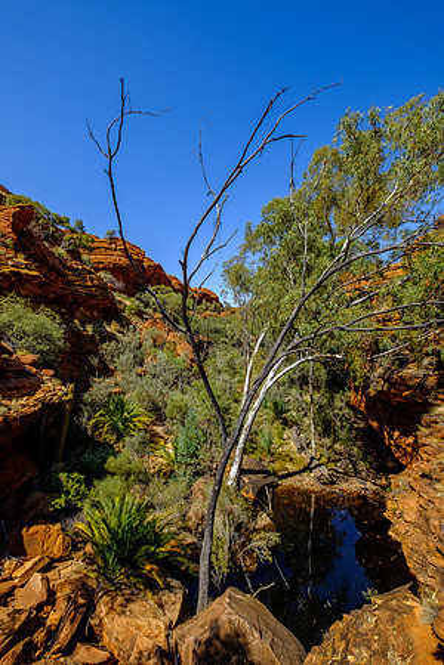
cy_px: 332
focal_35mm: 15
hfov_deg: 77.3
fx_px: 277
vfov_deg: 100.4
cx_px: 222
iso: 200
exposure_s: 1/400
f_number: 8
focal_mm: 10
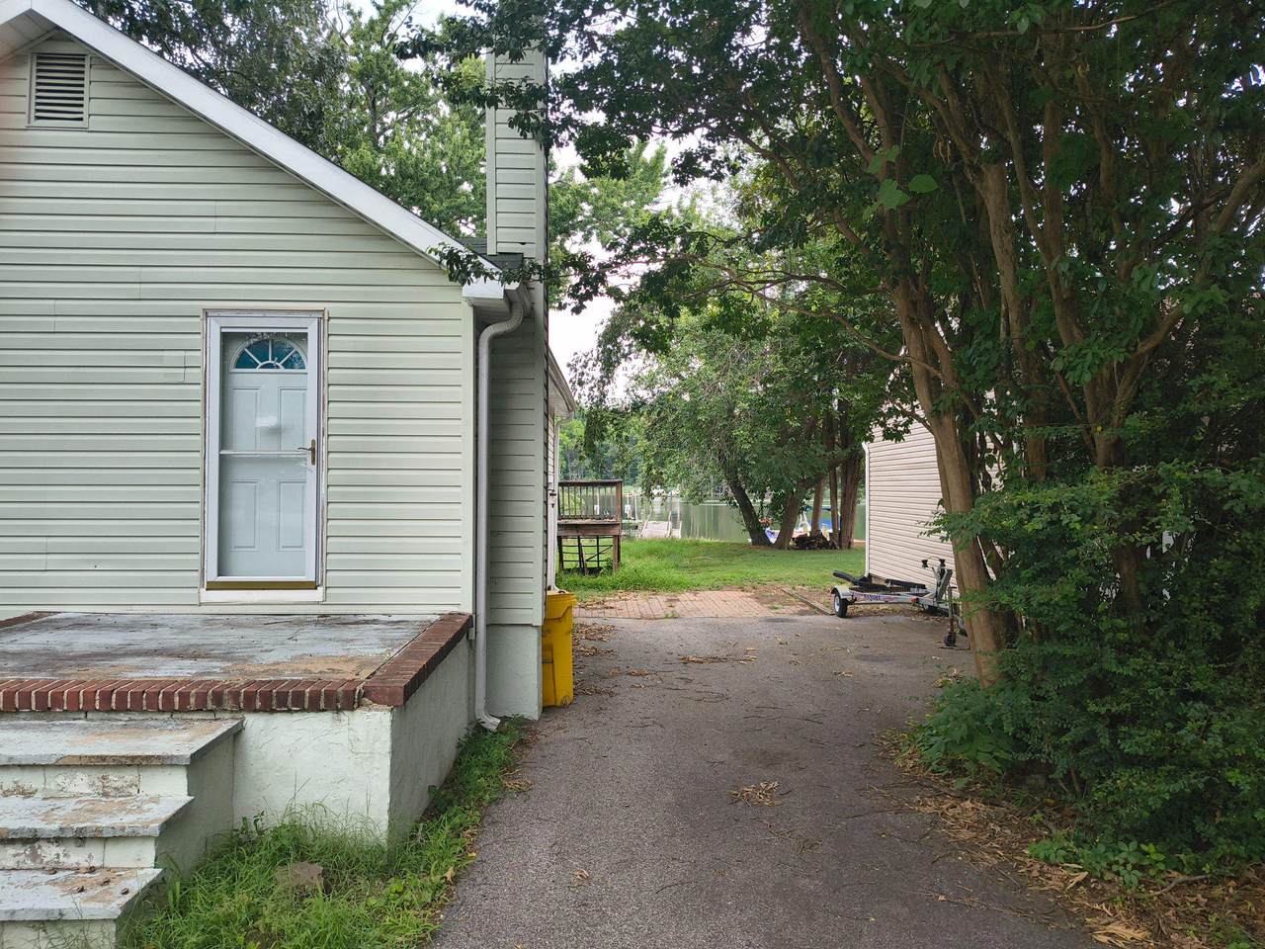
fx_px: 877
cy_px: 474
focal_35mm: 24
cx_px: 632
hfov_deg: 71.6
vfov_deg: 56.8
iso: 100
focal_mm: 5.56
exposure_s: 1/549
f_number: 1.8
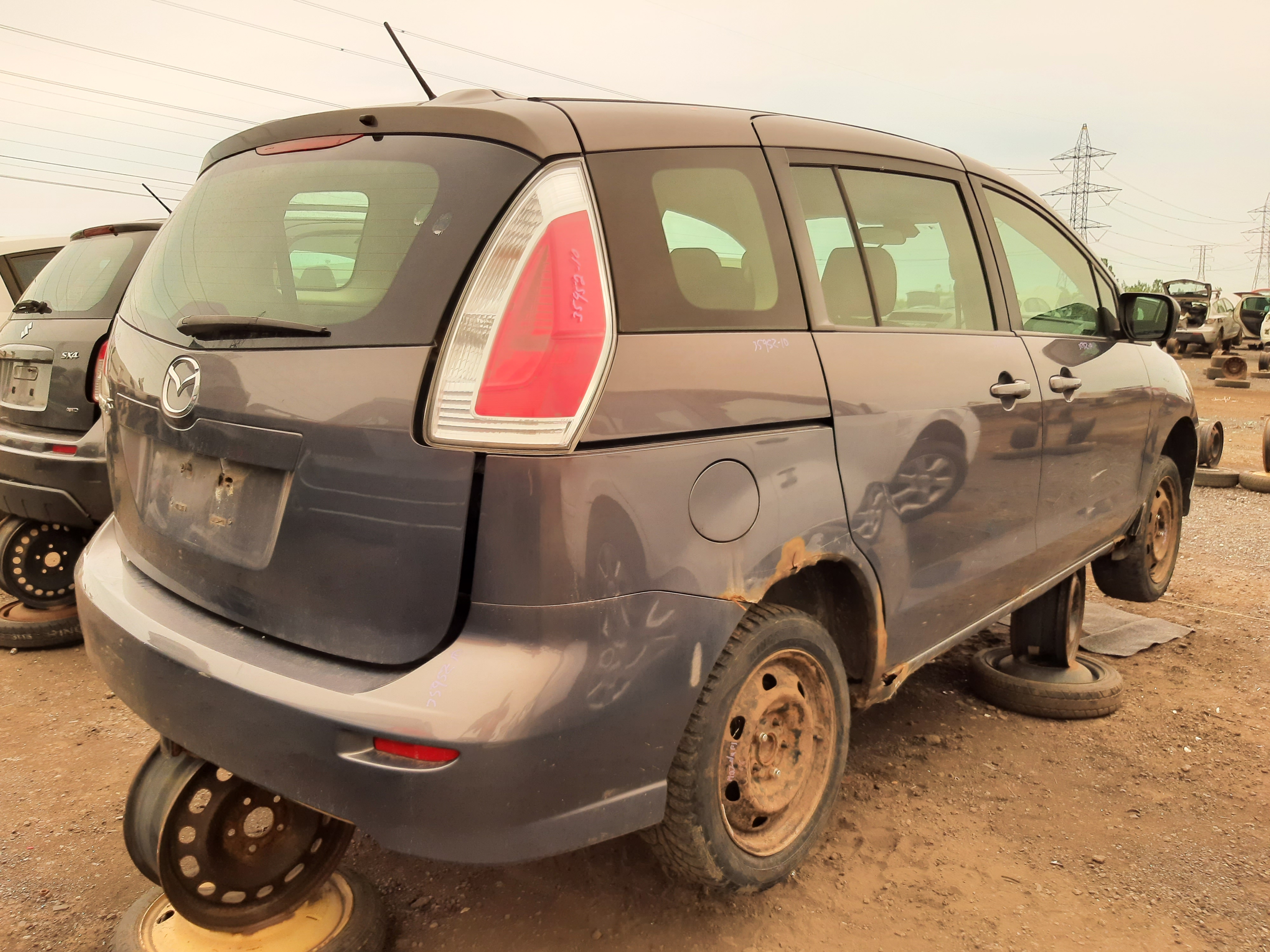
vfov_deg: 53.1
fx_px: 954
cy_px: 476
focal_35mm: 26
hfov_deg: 67.3
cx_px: 635
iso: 40
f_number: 1.7
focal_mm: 3.92
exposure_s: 1/174
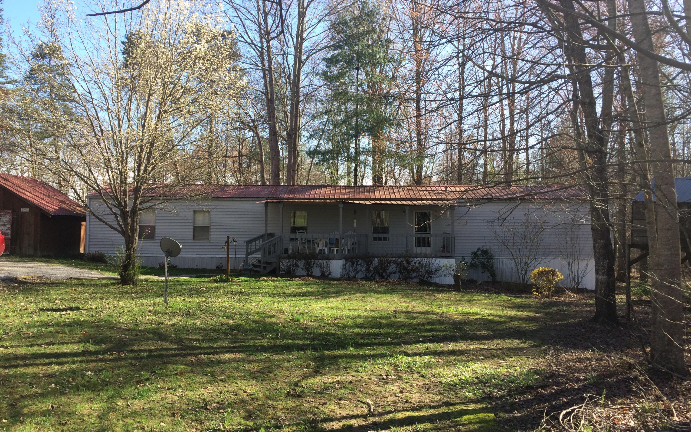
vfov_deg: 40.5
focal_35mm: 31
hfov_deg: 61.2
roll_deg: -0.1
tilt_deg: +2.7
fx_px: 584
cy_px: 194
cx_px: 345
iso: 32
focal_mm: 4.15
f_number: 2.2
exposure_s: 1/554
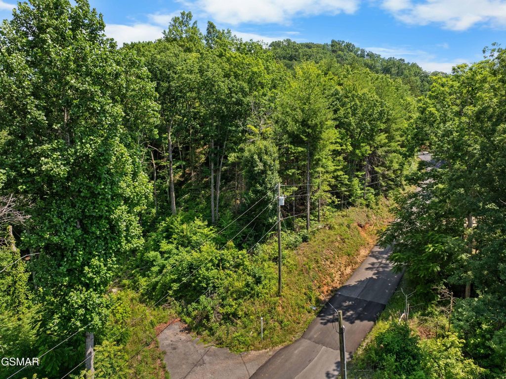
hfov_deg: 71.6
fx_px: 351
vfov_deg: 56.8
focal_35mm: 24
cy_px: 190
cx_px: 253
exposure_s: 1/50
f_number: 2.8
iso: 120
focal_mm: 12.29
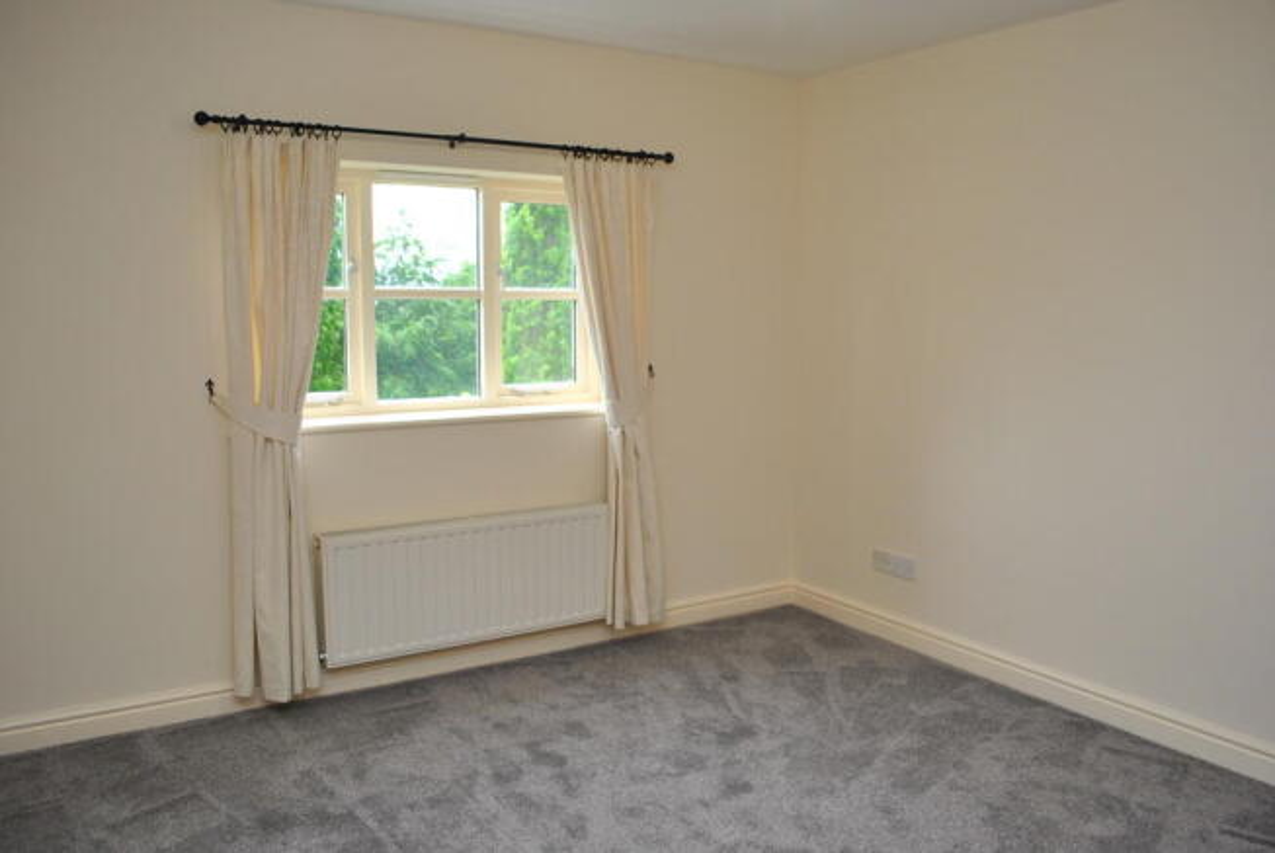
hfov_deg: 67.3
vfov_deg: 48.0
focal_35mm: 27
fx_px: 957
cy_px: 426
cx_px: 638
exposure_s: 1/60
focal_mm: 18
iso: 200
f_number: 4
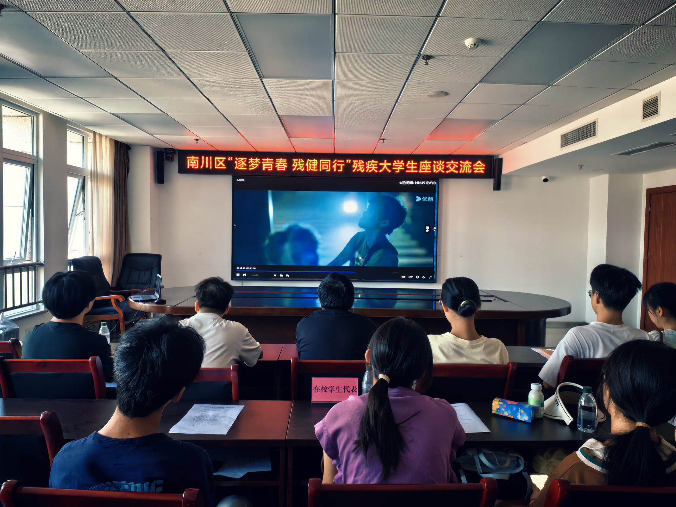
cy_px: 254
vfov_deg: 56.8
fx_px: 469
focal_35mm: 24
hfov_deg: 71.6
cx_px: 338
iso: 400
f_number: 4
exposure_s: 1/50
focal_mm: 5.75
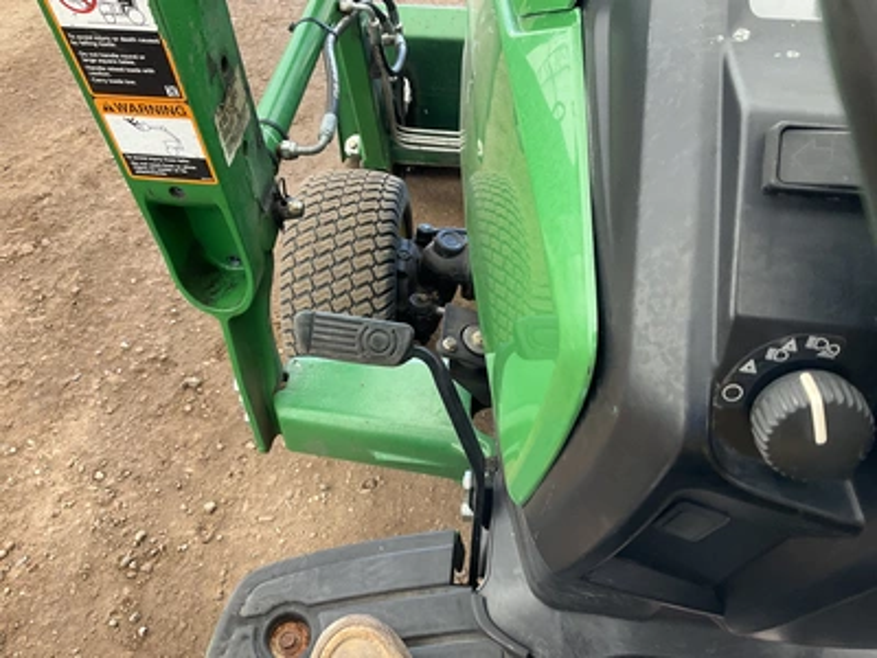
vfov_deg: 48.2
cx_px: 438
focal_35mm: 29
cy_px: 329
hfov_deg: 61.7
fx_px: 735
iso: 64
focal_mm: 3
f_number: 1.8
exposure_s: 1/112
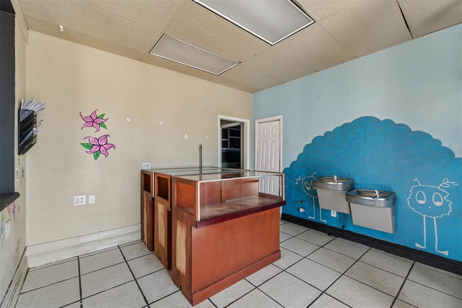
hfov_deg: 100.4
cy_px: 154
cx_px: 231
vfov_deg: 77.3
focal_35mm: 15
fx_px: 192
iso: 200
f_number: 8
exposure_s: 1/20
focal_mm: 10
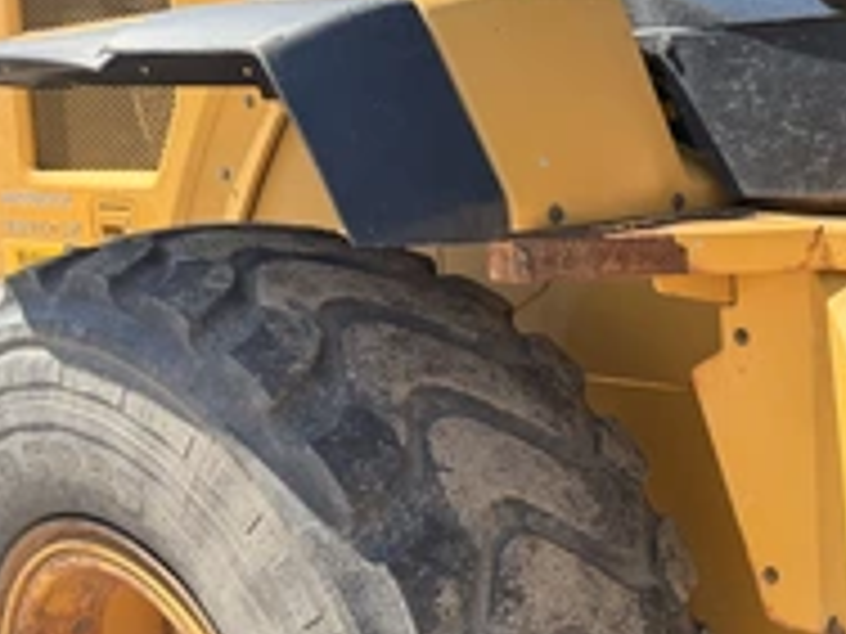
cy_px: 427
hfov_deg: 34.5
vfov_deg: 28.4
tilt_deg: -11.1
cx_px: 819
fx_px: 1246
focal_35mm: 51
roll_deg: +3.1
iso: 100
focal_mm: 6.76
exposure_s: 1/1618
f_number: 1.78
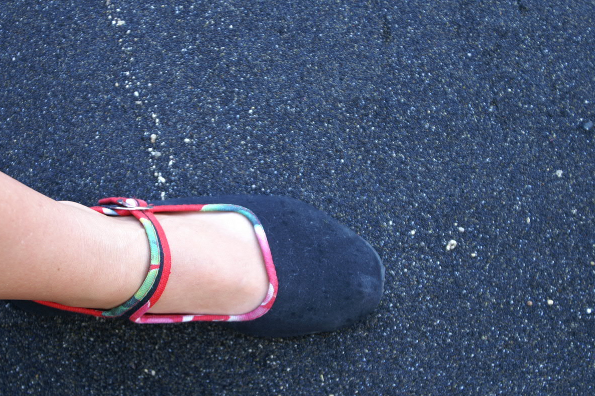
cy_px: 214
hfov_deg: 30.2
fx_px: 1100
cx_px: 242
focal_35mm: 67
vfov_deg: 20.4
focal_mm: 35
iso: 100
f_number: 4.5
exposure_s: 1/40
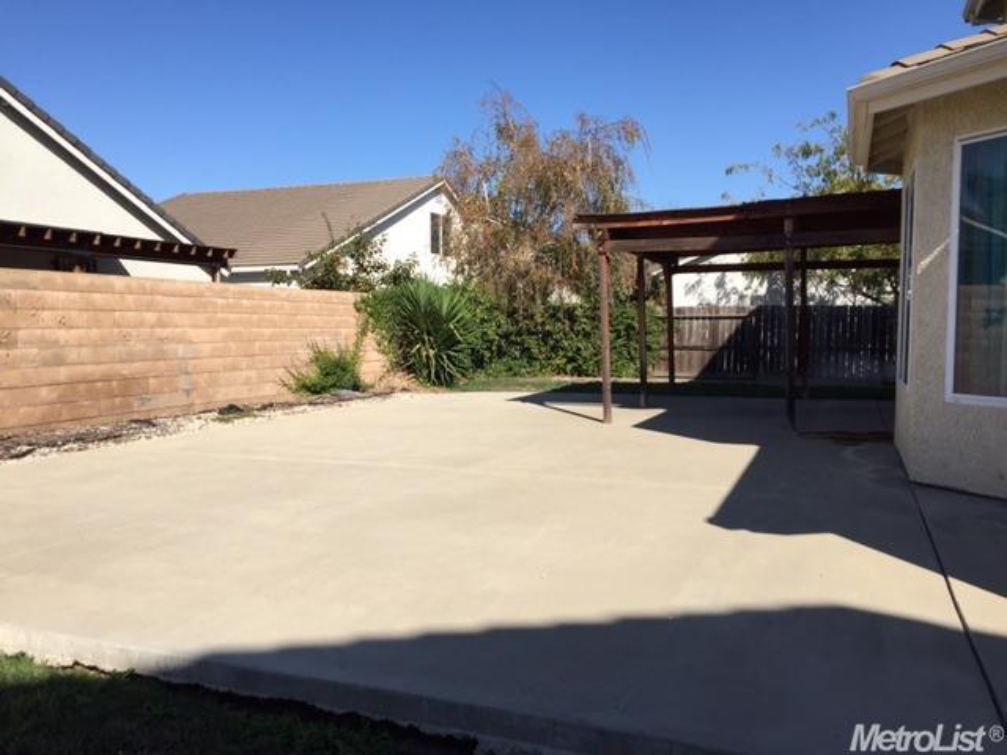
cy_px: 378
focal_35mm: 29
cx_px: 504
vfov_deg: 48.2
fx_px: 844
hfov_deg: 61.7
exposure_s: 1/1883
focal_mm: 4.15
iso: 32
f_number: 2.2
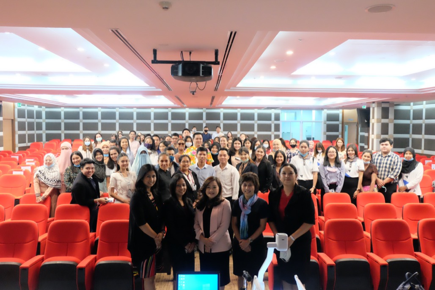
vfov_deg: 43.6
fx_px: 362
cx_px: 218
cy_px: 145
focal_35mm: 30
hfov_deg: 61.9
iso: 6400
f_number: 3.8
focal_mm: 20.1
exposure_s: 1/100
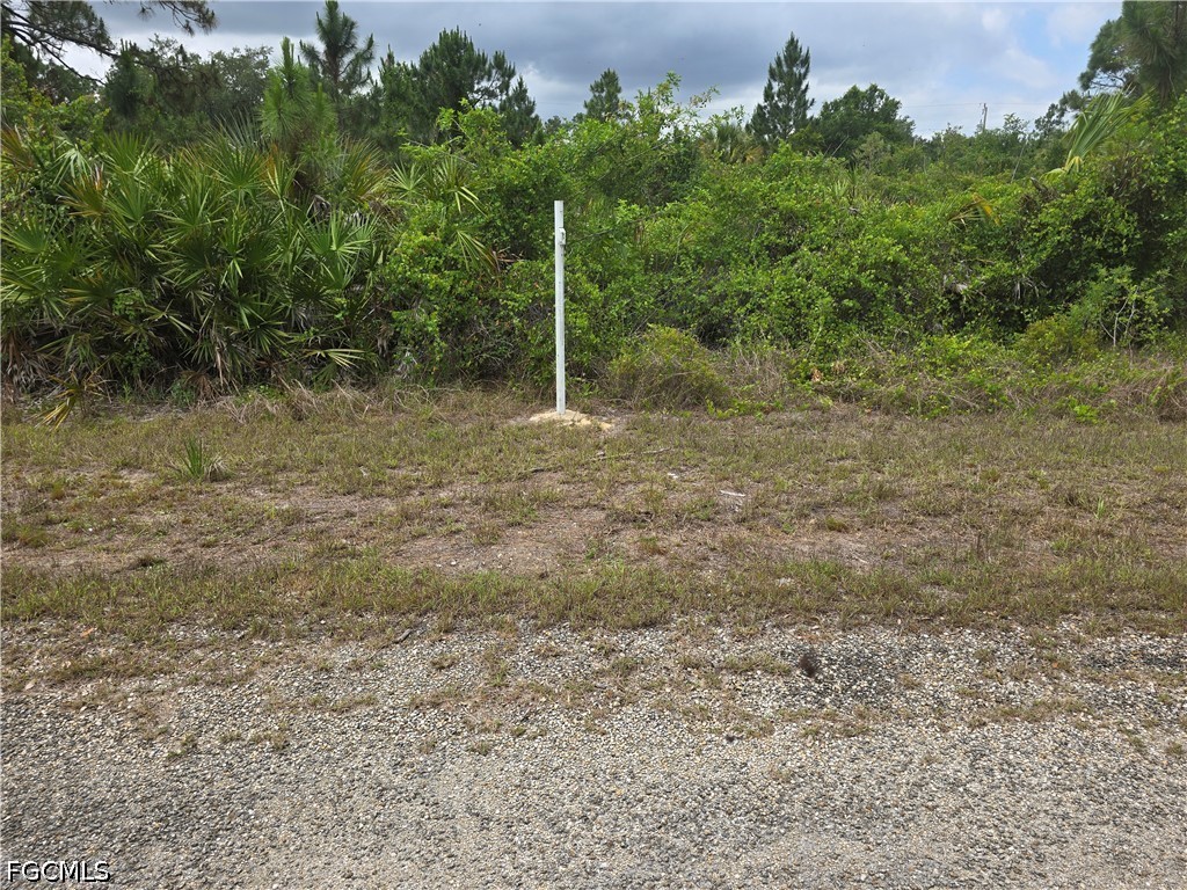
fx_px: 789
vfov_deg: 58.9
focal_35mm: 23
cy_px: 445
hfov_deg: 73.9
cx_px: 594
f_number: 1.7
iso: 12
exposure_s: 1/545
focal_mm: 6.3
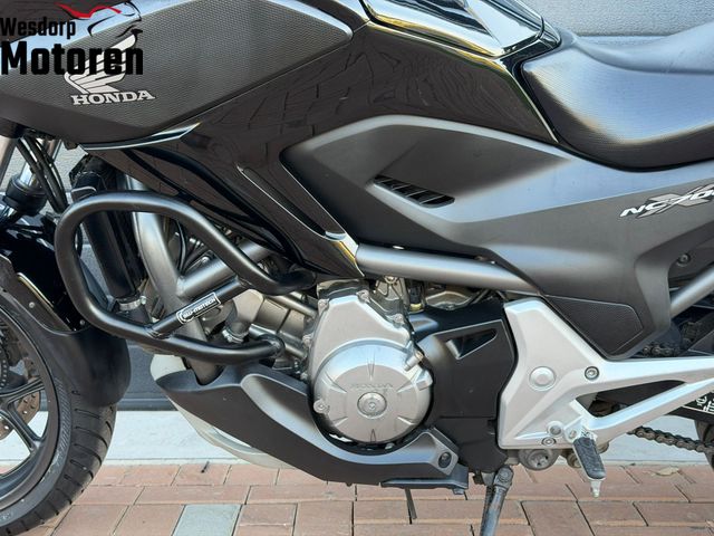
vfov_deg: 30.3
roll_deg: +0.2
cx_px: 357
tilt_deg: -9.0
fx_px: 990
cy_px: 268
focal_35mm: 48
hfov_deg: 39.7
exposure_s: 1/174
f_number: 1.78
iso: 100
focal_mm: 6.76
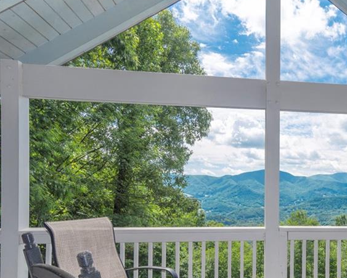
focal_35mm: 29
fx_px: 298
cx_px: 280
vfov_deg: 48.9
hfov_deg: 55.9
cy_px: 191
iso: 125
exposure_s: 1/200
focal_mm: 17
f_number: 8
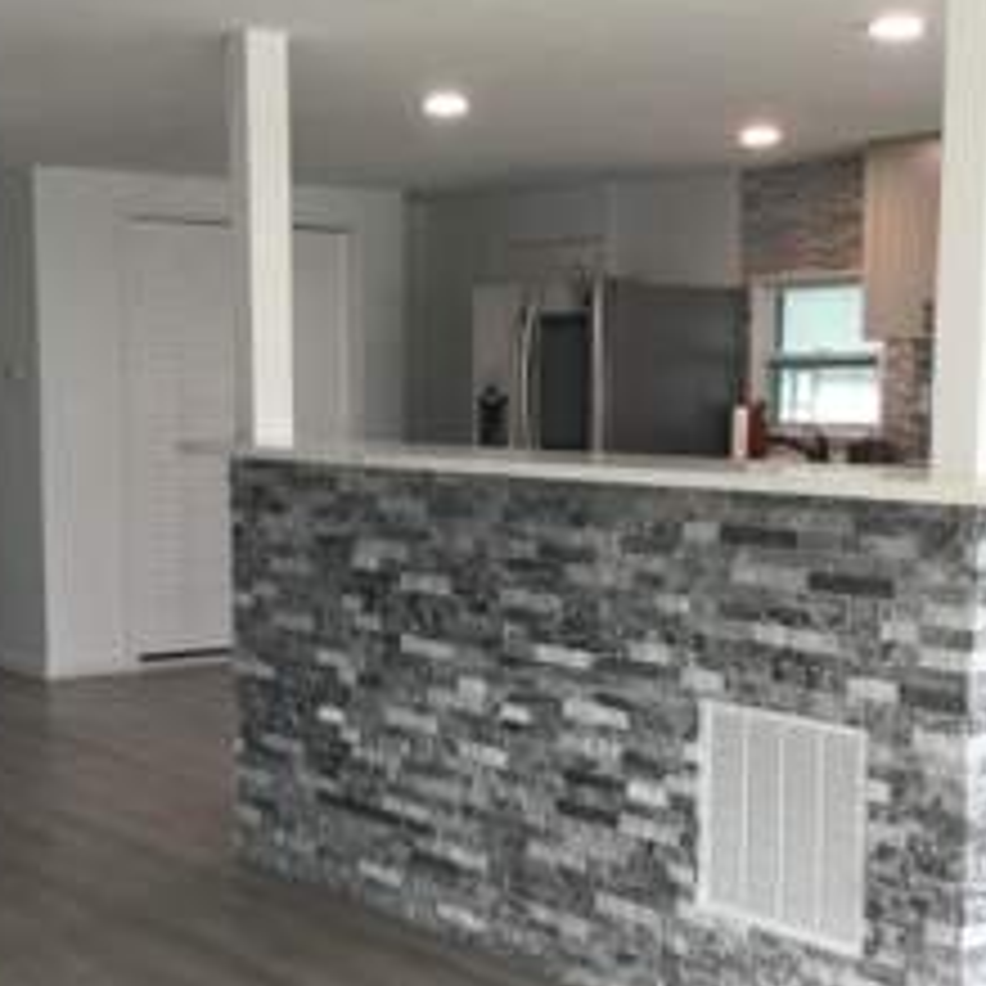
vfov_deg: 28.5
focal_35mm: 60
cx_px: 437
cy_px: 610
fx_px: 1934
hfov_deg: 28.6
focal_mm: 3.3
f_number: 2.4
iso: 50
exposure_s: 1/30
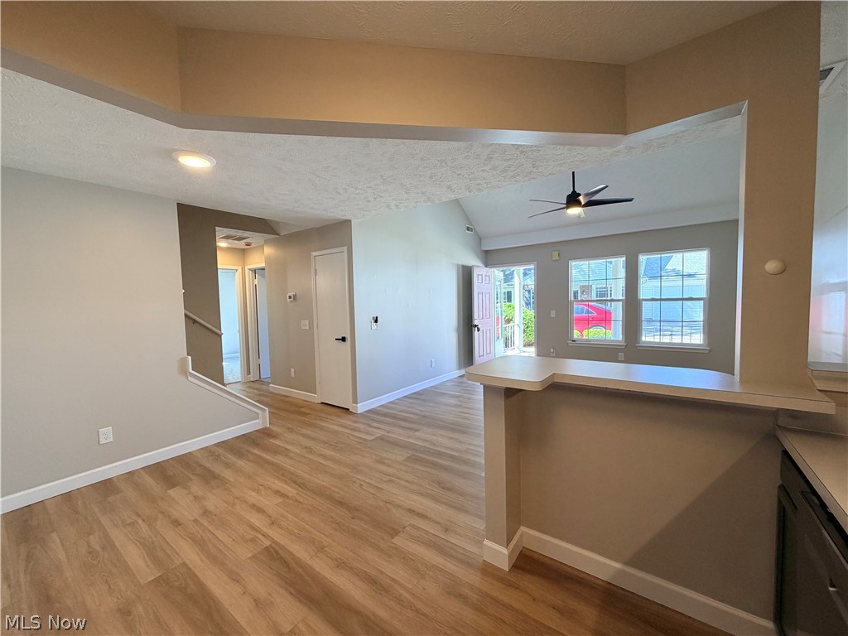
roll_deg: +1.8
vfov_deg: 85.7
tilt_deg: -3.1
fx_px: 343
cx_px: 424
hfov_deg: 102.1
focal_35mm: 14
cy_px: 318
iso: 160
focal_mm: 2.22
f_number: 2.2
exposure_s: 1/120
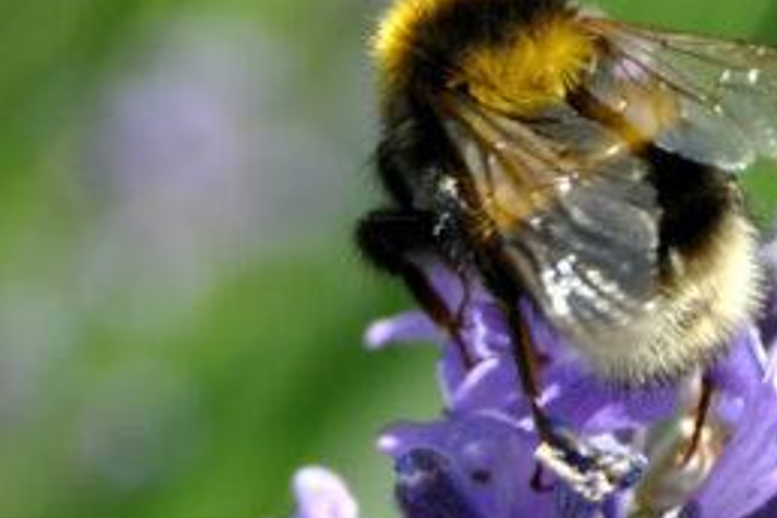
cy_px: 161
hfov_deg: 1.5
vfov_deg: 1.0
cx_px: 506
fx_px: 30063
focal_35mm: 1393
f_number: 6.3
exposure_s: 1/160
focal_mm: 200
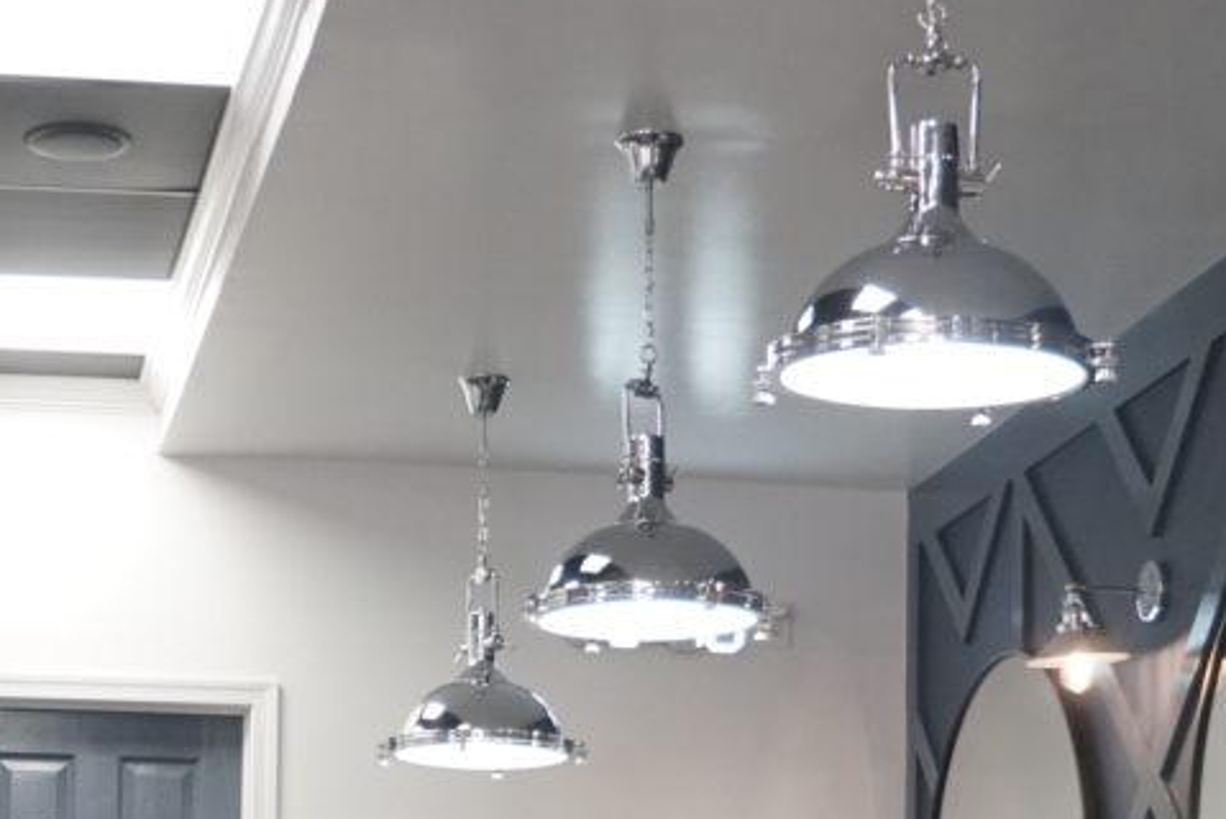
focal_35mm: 91
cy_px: 1267
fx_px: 3101
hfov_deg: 21.9
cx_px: 164
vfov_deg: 14.0
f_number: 4
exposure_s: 1/160
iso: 1000
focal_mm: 18
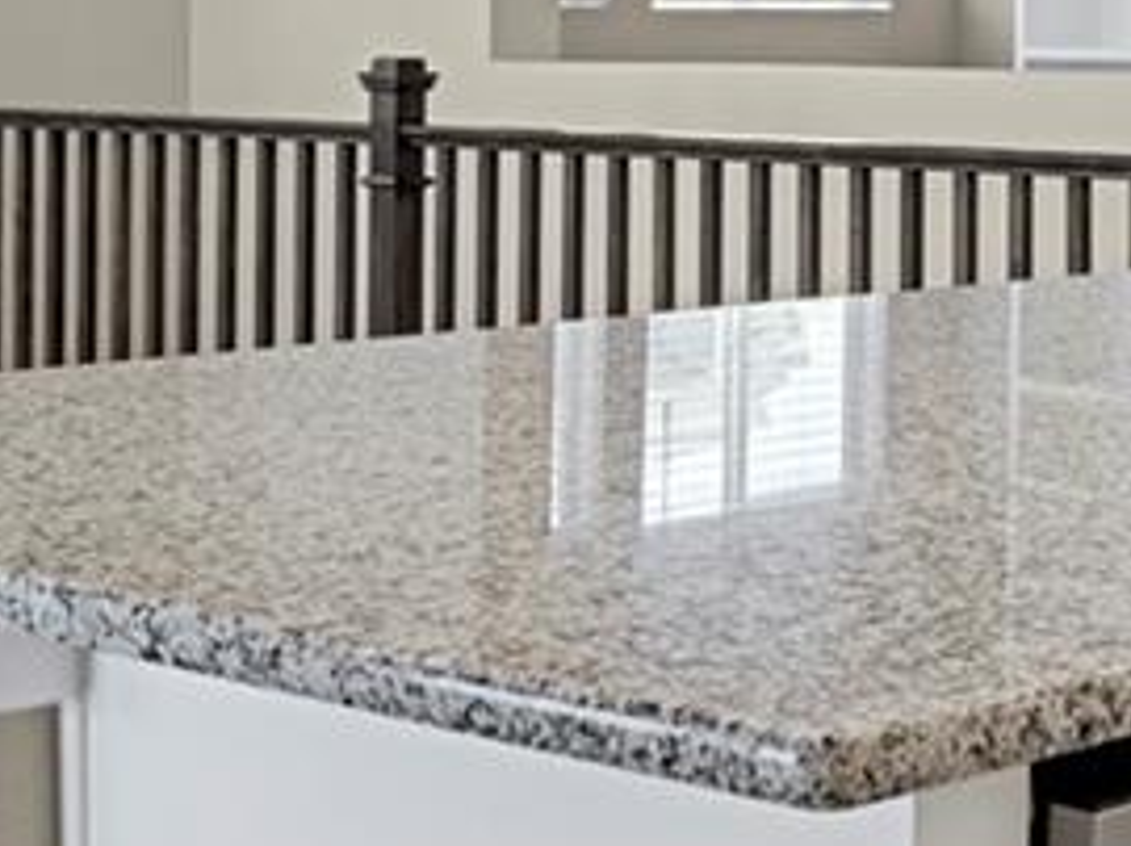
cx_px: 934
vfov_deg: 14.9
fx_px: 3166
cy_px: -13
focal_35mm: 97
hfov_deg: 20.0
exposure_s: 1.3
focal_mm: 17
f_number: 8
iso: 250
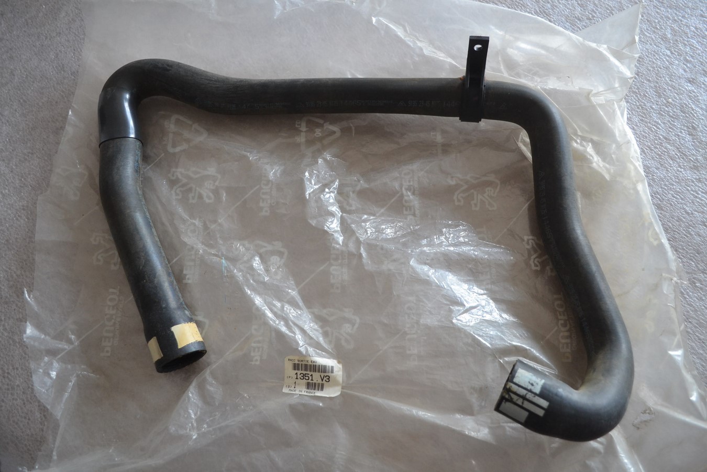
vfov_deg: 40.0
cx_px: 354
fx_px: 648
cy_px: 236
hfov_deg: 57.2
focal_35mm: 33
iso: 800
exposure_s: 1/60
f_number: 3.8
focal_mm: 22
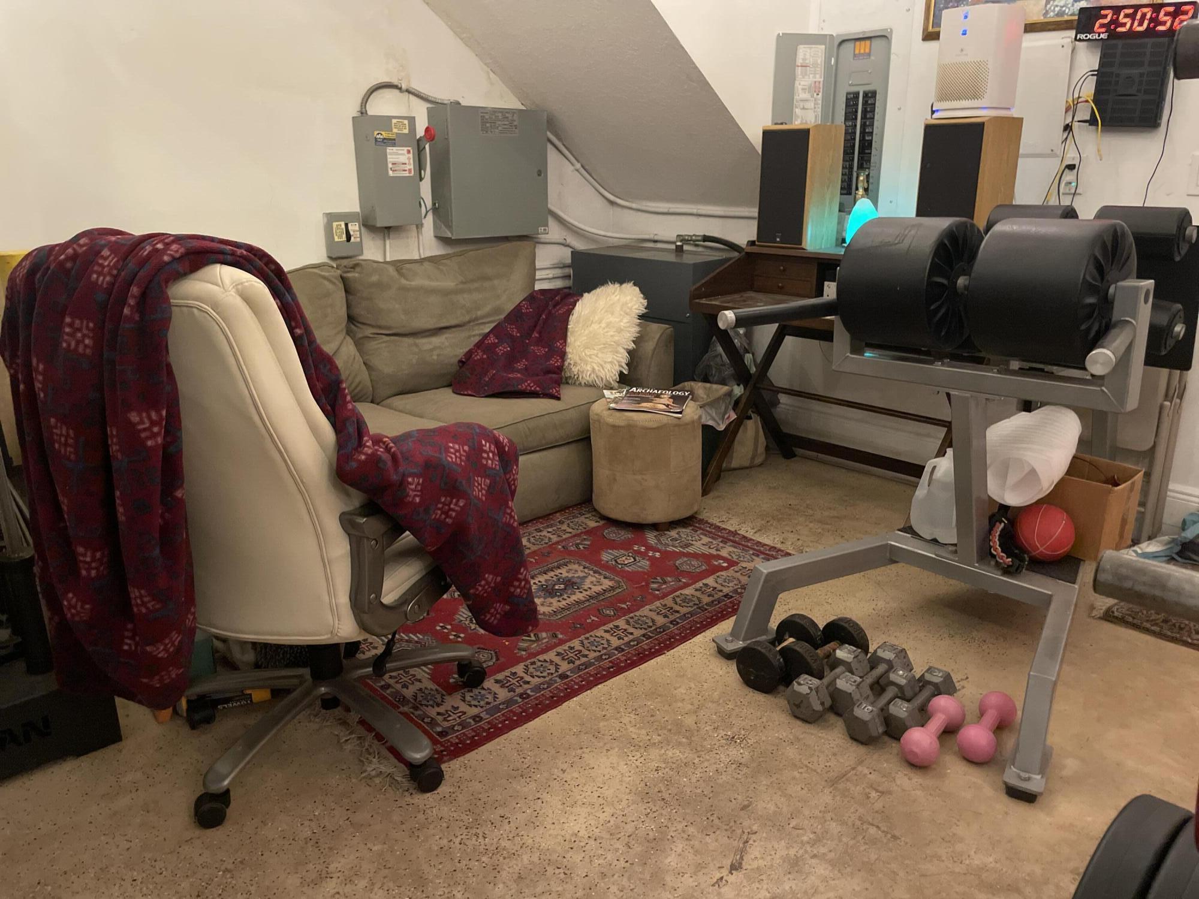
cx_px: 600
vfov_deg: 53.1
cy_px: 450
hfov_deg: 67.3
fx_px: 901
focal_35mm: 26
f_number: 1.6
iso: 800
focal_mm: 4.2
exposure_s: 1/30
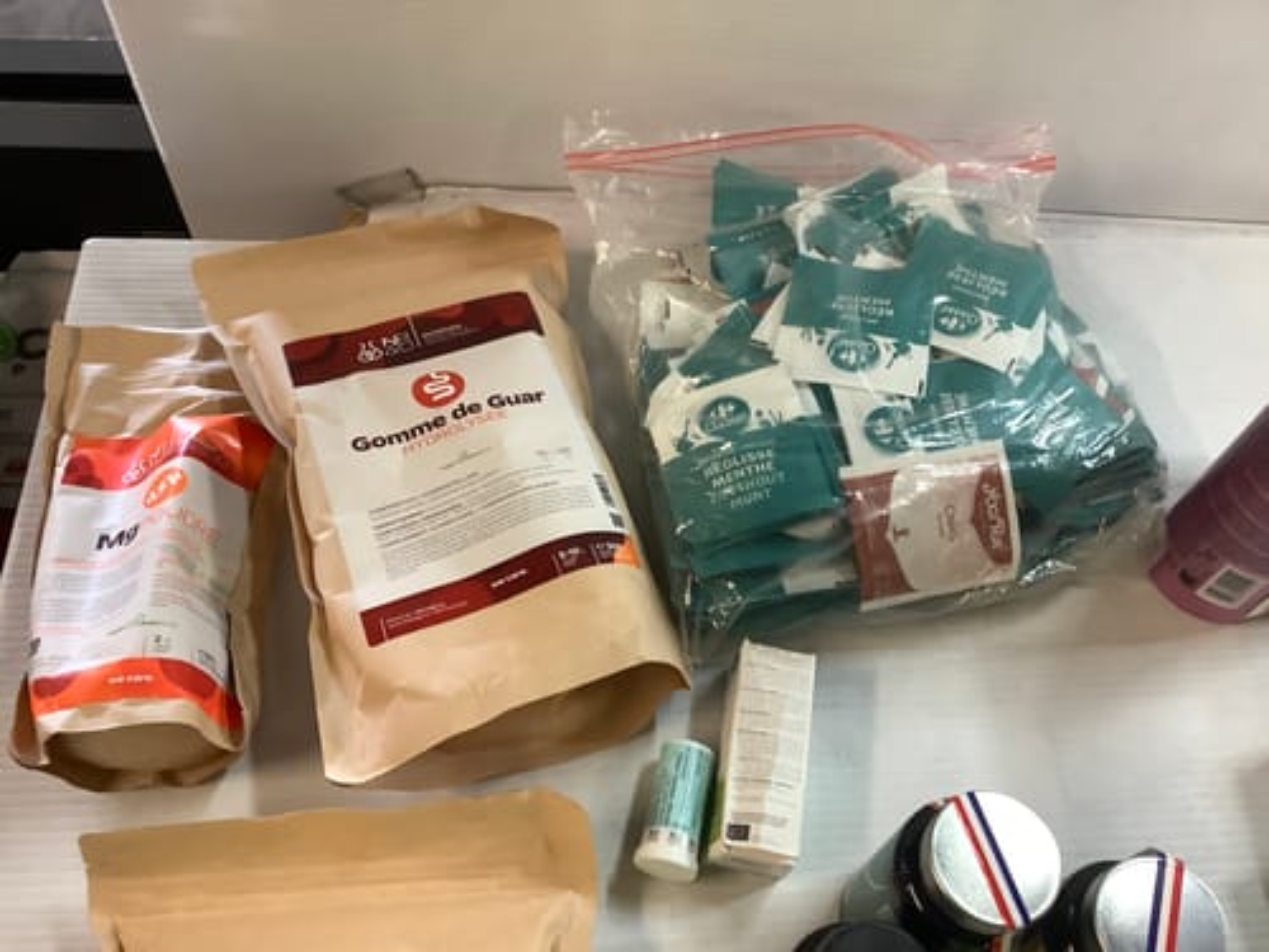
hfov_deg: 58.4
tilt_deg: -56.6
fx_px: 1136
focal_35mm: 31
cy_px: 476
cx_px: 634
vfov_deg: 45.4
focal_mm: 3.3
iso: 200
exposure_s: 1/50
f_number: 2.4
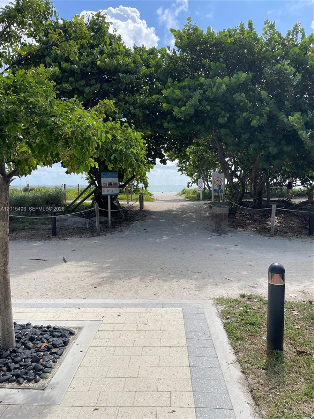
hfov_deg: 53.1
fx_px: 314
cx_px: 157
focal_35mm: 26
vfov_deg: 67.3
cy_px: 210
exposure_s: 1/2882
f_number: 1.6
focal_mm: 4.2
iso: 32
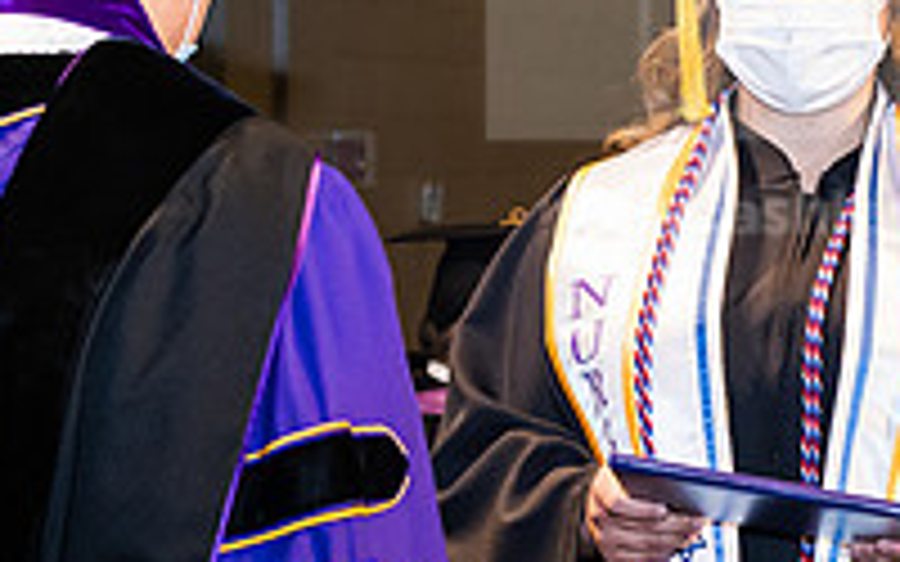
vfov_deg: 7.2
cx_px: 351
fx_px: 4489
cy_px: 308
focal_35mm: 183
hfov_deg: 11.4
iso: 1600
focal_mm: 62
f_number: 6.3
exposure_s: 1/200
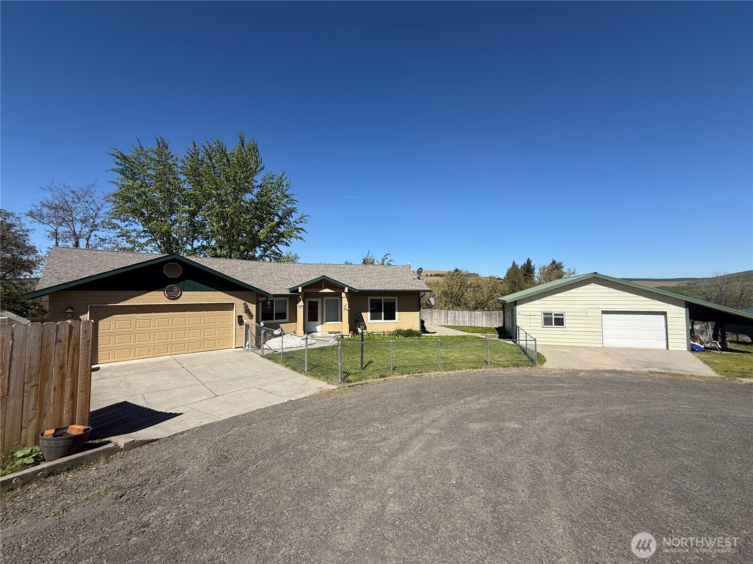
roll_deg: +0.1
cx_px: 376
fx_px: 305
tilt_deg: +2.7
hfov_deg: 102.1
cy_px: 282
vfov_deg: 85.7
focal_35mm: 14
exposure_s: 1/2165
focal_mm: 2.22
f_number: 2.2
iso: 50
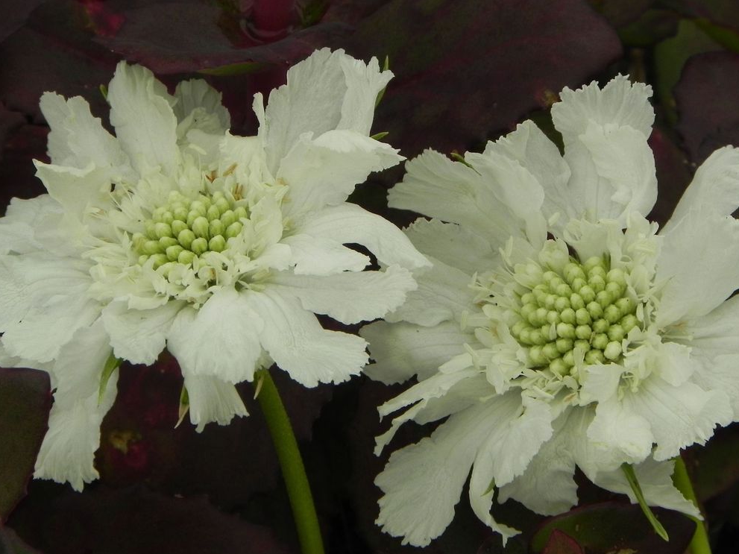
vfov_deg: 3.7
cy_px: 297
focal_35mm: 406
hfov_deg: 4.9
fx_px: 8666
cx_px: 382
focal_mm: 67.2
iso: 160
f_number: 8
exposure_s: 1/400
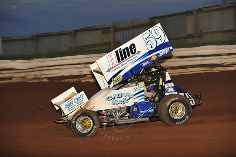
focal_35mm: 135
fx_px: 884
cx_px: 118
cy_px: 78
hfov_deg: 15.2
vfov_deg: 10.1
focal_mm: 135
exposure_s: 1/320
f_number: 6.3
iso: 800
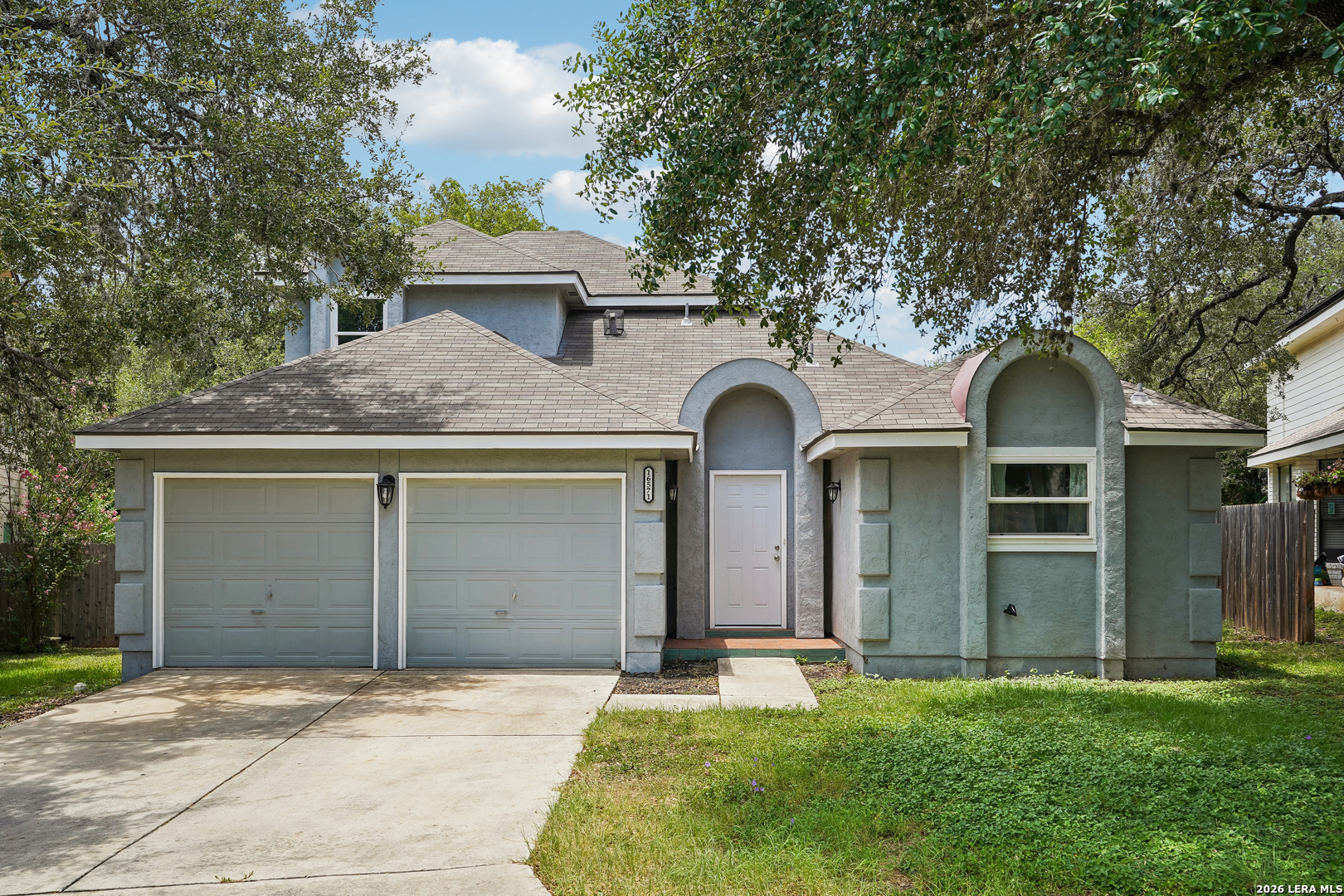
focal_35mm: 30
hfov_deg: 61.9
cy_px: 448
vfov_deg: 43.6
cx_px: 672
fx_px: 1120
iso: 100
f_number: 8
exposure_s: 1/160
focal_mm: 30
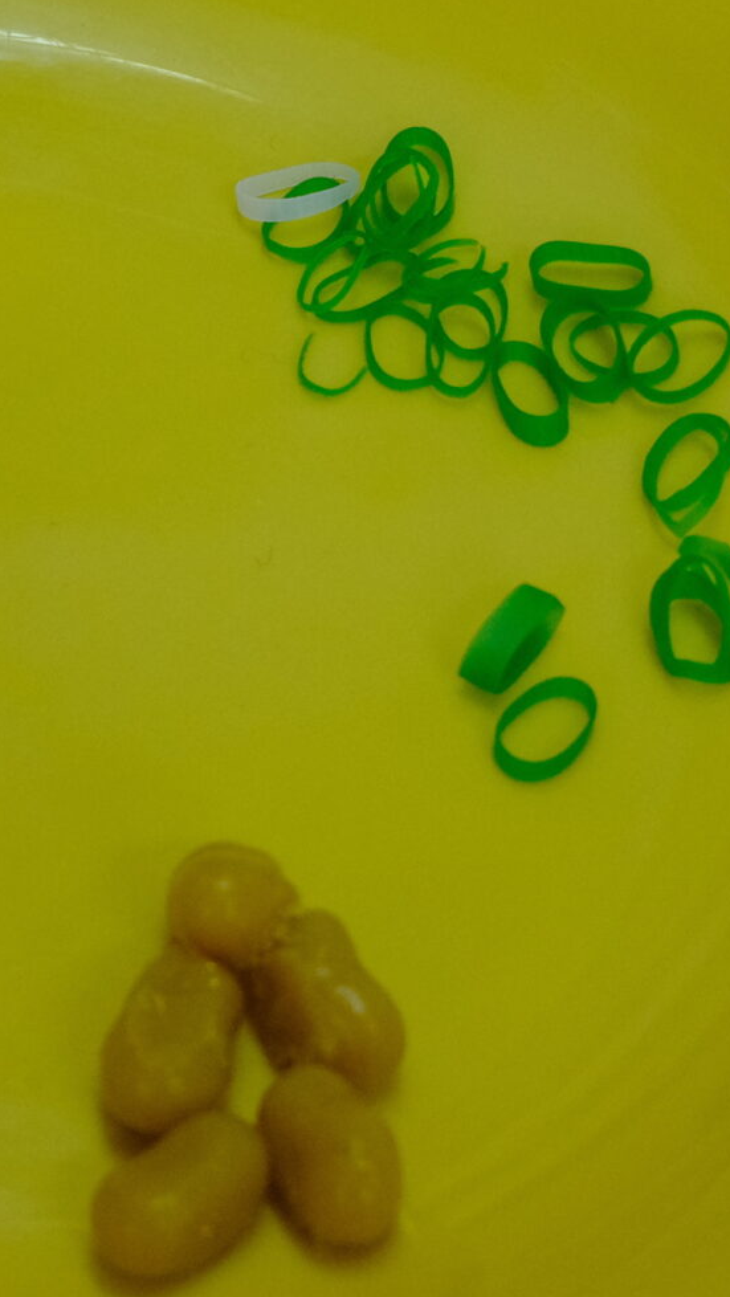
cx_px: -175
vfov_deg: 15.7
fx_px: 4712
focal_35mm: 137
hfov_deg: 8.7
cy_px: 680
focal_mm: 33
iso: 2000
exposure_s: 1/180
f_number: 6.3
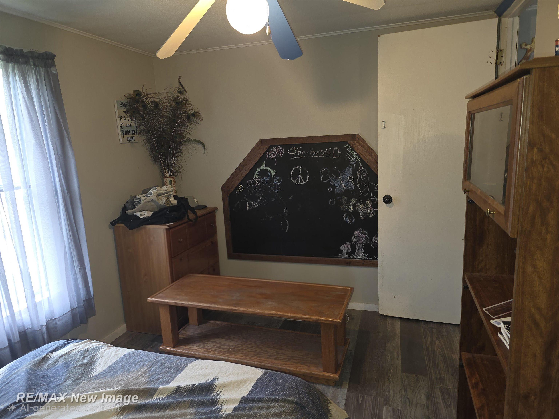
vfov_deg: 58.9
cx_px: 280
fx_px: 371
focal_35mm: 23
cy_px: 210
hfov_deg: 73.9
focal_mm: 6.3
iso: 100
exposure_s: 1/30
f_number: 1.7
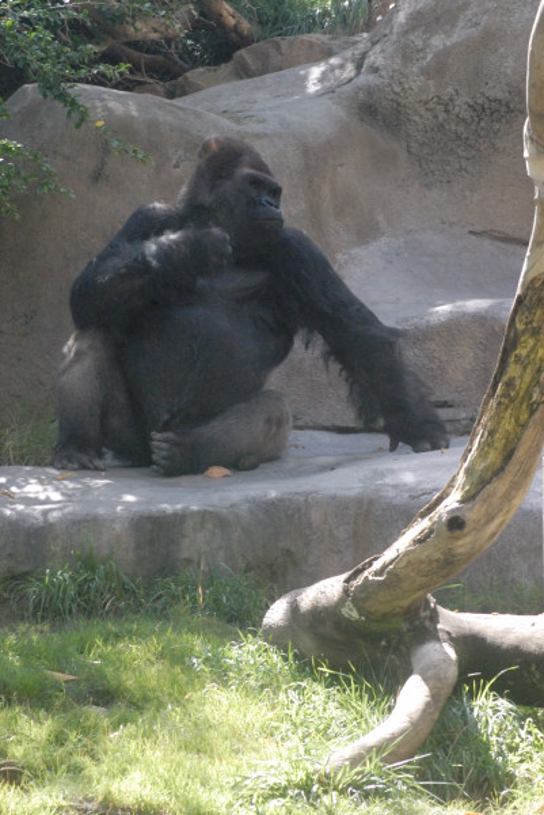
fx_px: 4412
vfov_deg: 10.5
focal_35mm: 195
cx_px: 272
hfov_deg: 7.1
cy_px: 408
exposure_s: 1/125
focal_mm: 130
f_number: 13
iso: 1600
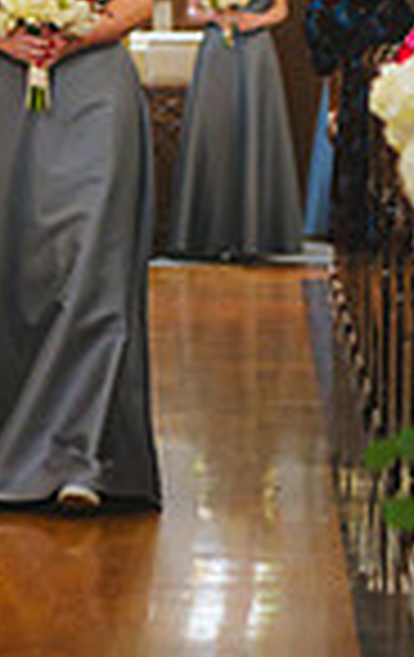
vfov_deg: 9.5
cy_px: 58
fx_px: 3930
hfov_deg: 6.0
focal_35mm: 219
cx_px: -7
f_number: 2.8
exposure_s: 1/160
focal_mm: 70
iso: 2500
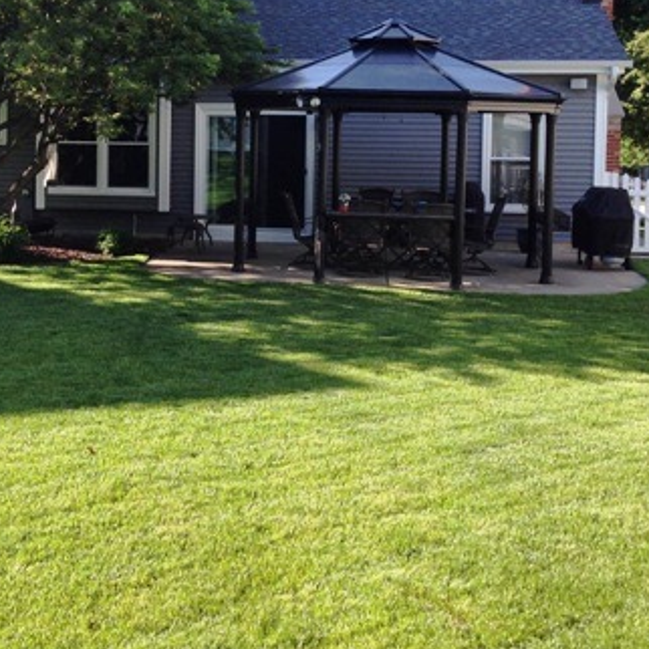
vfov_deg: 29.2
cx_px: 193
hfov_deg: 29.3
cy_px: 181
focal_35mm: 58
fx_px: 1230
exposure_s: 1/339
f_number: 2.4
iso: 50
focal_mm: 4.12
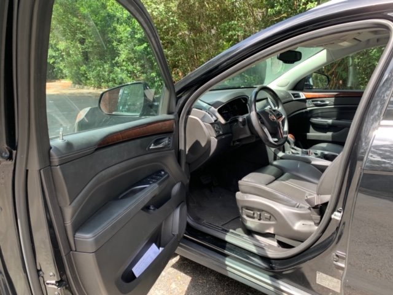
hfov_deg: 67.3
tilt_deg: -17.8
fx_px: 295
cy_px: 148
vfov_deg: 53.1
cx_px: 196
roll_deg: -0.7
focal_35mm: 26
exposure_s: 1/122
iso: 32
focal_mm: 4.25
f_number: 1.8
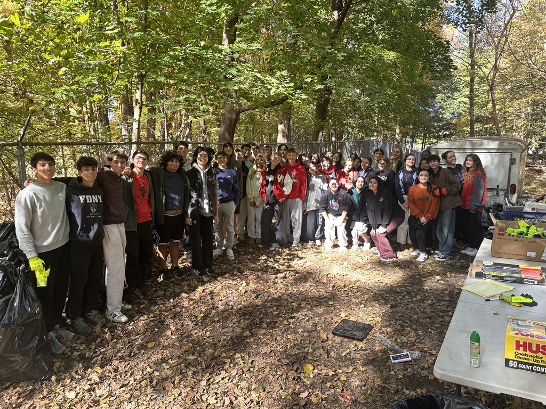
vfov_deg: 56.8
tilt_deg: -7.2
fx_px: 379
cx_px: 273
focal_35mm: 24
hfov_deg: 71.6
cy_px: 204
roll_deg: +0.3
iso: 64
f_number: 1.78
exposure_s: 1/123
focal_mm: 6.86
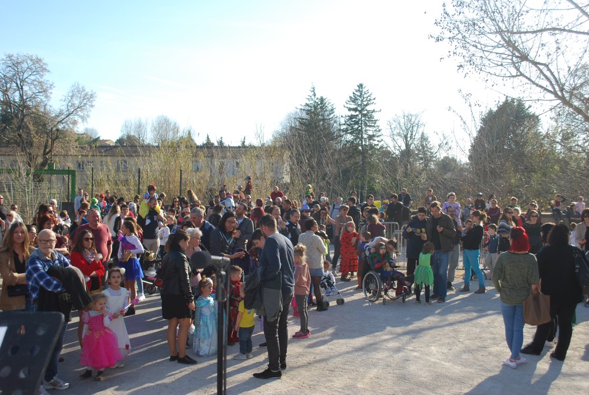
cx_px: 294
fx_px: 590
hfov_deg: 53.0
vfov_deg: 37.0
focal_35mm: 36
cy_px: 198
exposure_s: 1/200
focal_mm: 24
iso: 100
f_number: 5.6
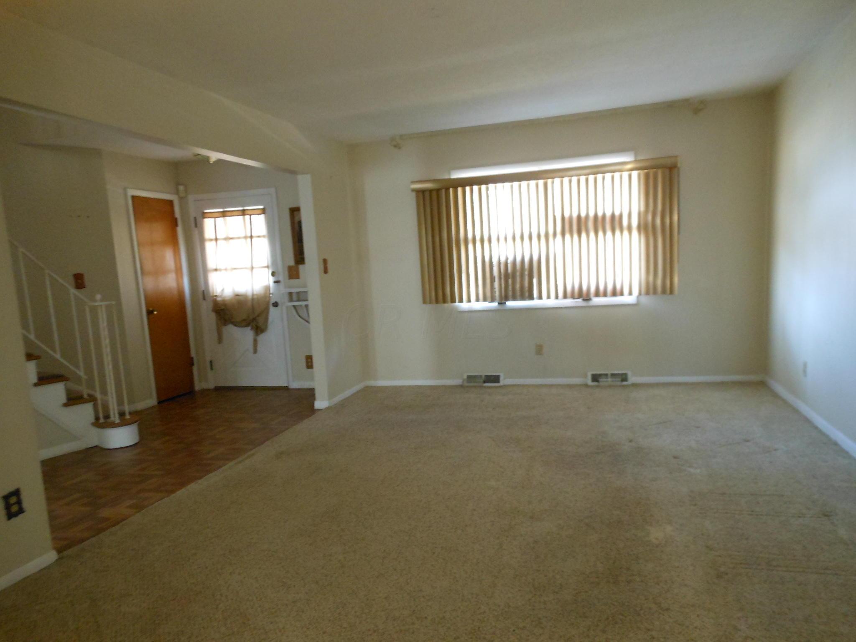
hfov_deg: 69.4
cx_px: 428
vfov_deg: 54.9
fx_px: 618
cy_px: 321
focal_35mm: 25
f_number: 3.2
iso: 400
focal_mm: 4.5
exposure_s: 1/10
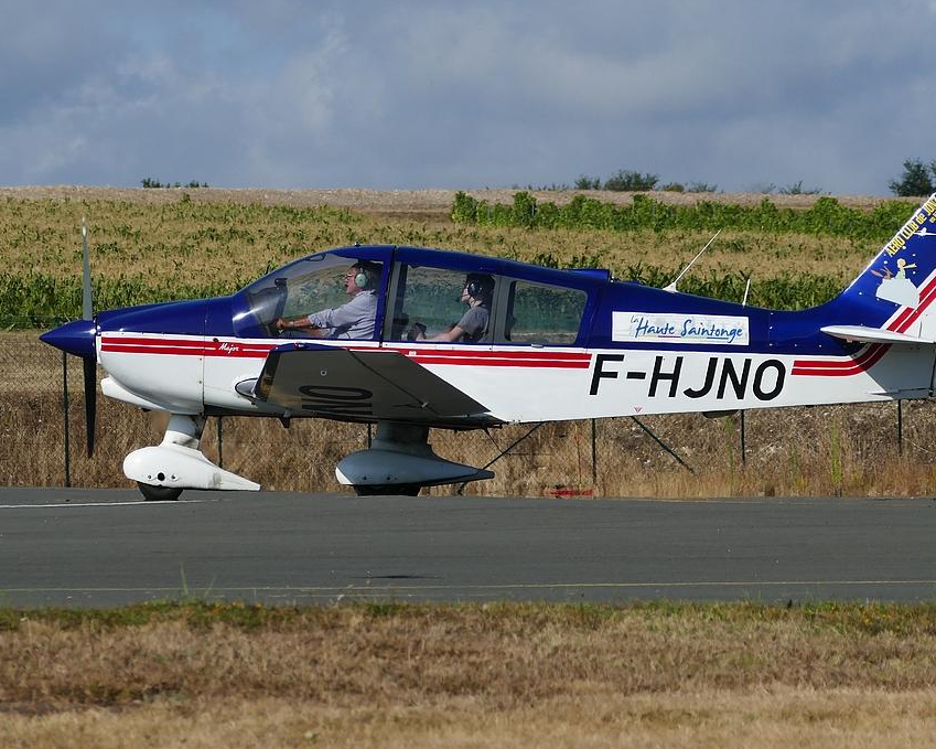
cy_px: 373
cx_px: 549
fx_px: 10470
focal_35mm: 378
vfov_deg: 4.1
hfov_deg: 5.1
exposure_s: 1/2000
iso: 125
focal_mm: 112.95
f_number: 5
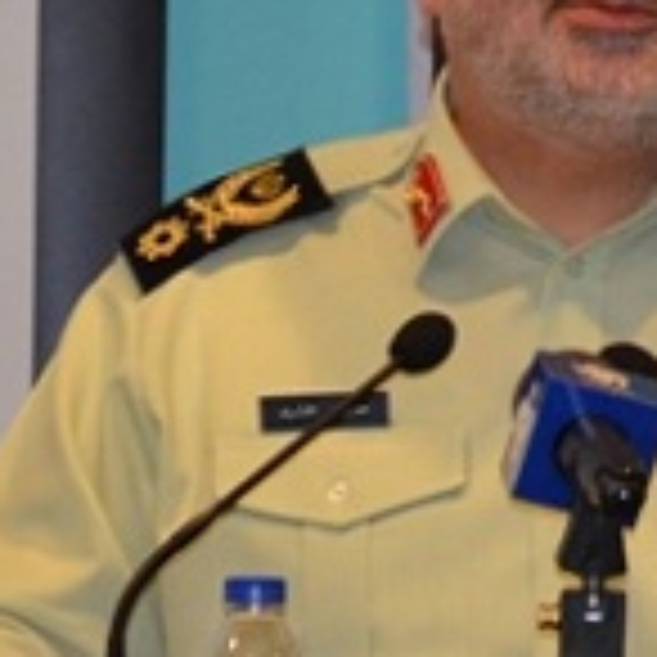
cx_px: 1377
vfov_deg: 2.5
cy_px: 104
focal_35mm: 689
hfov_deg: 2.5
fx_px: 14799
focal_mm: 105
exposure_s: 1/60
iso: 800
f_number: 5.6
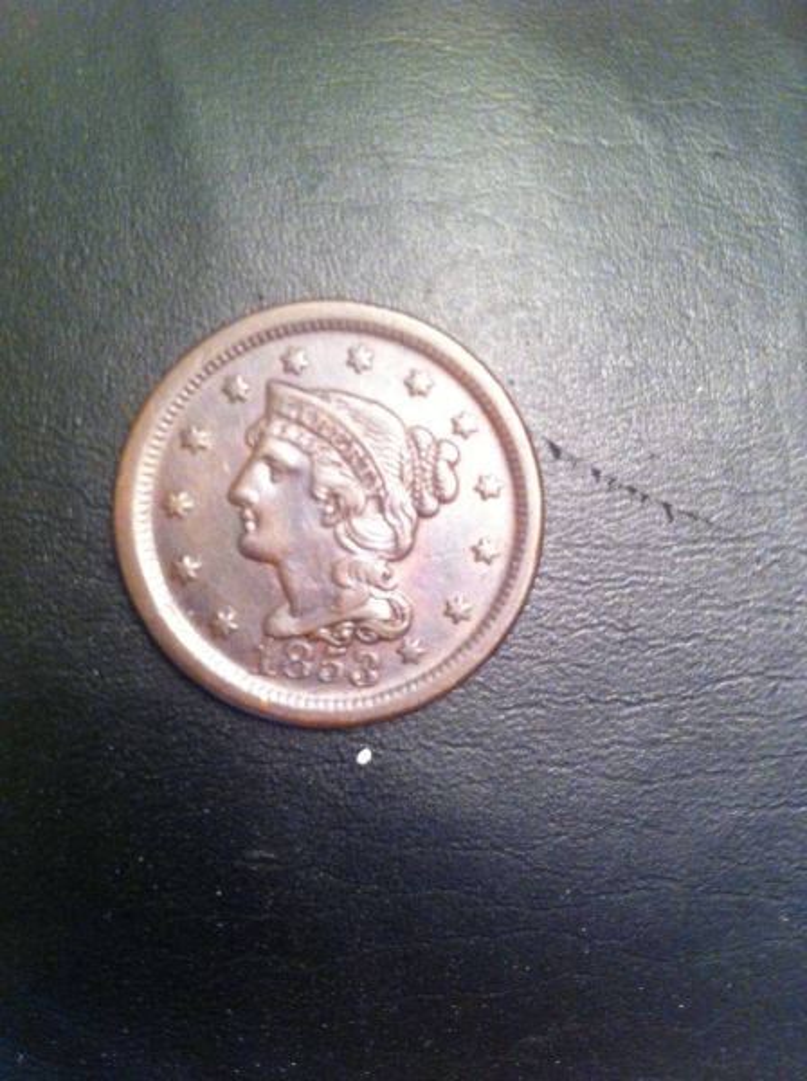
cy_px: 540
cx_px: 404
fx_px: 1091
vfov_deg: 52.7
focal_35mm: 35
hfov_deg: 40.6
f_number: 2.8
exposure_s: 1/15
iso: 320
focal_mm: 3.85
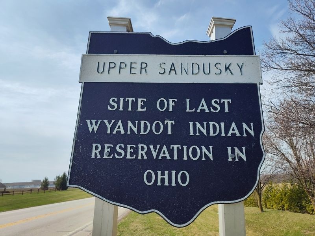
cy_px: 118
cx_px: 158
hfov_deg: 73.9
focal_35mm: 23
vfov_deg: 58.9
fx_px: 209
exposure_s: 1/2150
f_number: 1.8
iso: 100
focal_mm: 5.56
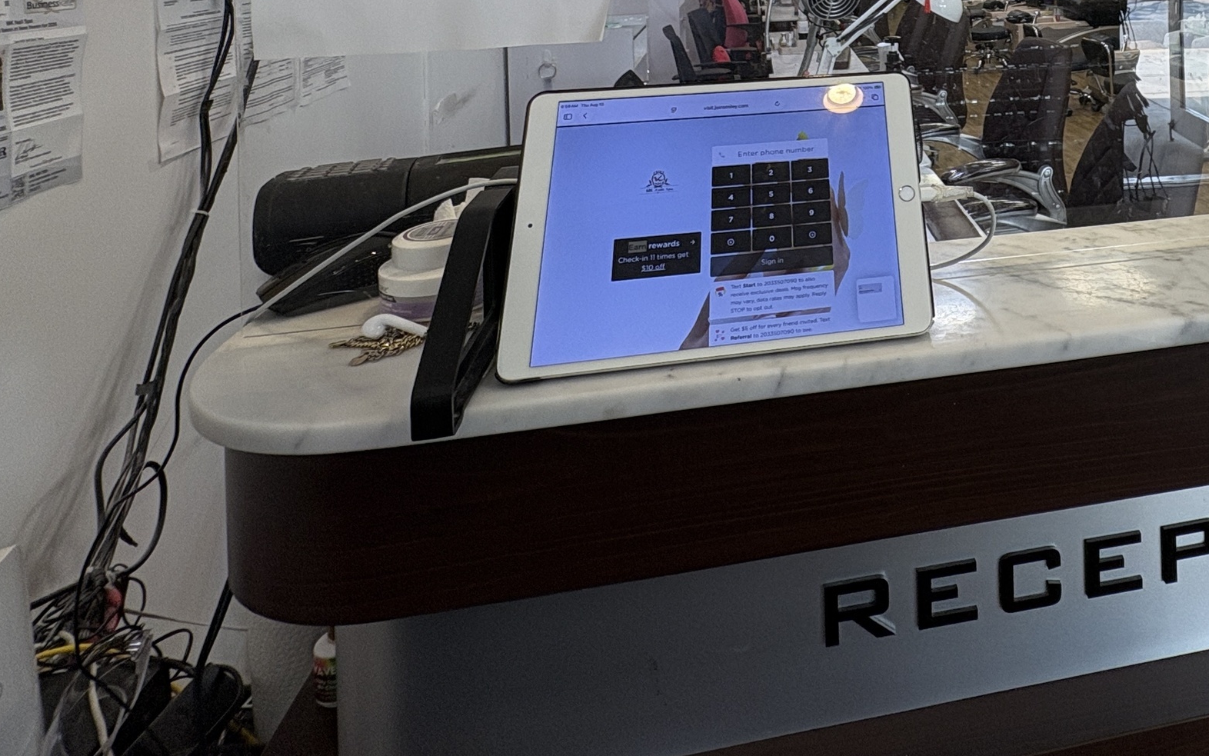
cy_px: -81
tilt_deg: +0.4
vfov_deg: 36.4
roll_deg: +1.5
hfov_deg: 59.4
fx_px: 956
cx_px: 974
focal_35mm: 29
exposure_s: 1/120
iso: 125
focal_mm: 2.22
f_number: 2.2
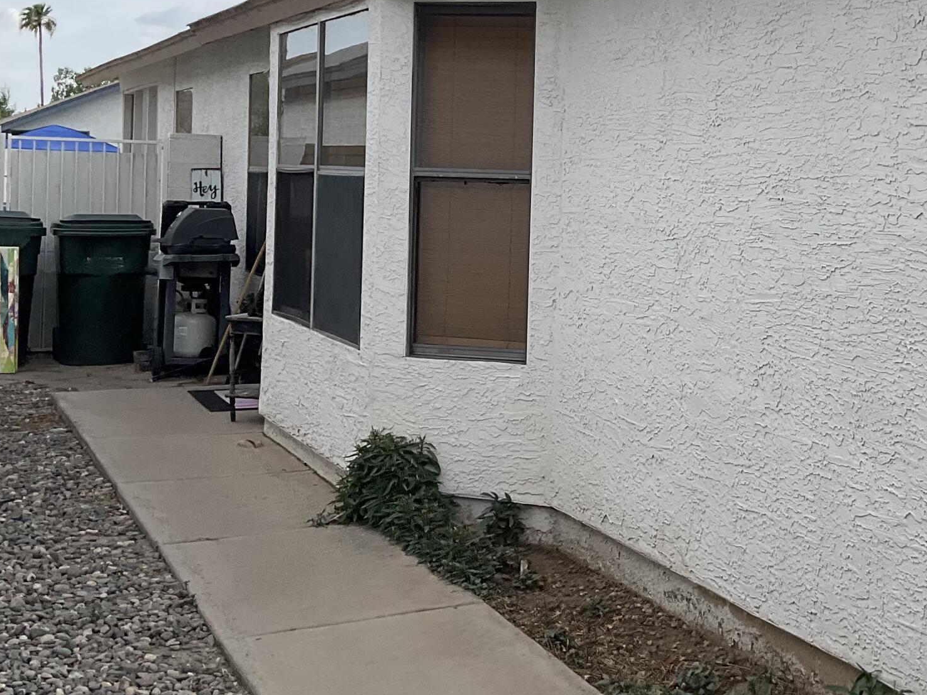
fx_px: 1580
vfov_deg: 24.6
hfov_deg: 32.1
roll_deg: -2.9
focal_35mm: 59
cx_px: 692
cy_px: 206
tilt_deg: -2.7
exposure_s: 1/1451
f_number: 1.8
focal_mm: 3
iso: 16
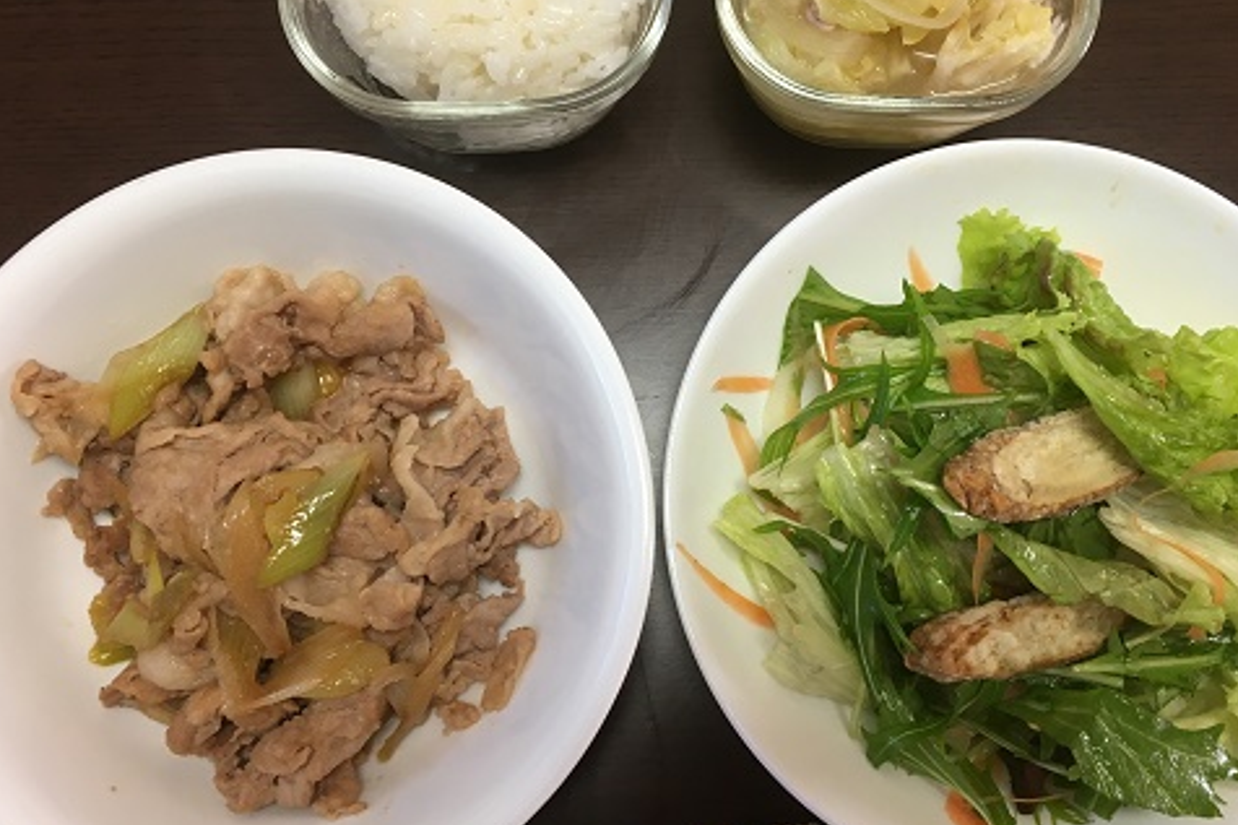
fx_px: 1306
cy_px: 364
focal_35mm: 38
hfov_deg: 50.7
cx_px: 671
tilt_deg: -80.4
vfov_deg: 35.0
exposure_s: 1/30
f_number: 2.2
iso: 50
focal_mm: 4.15
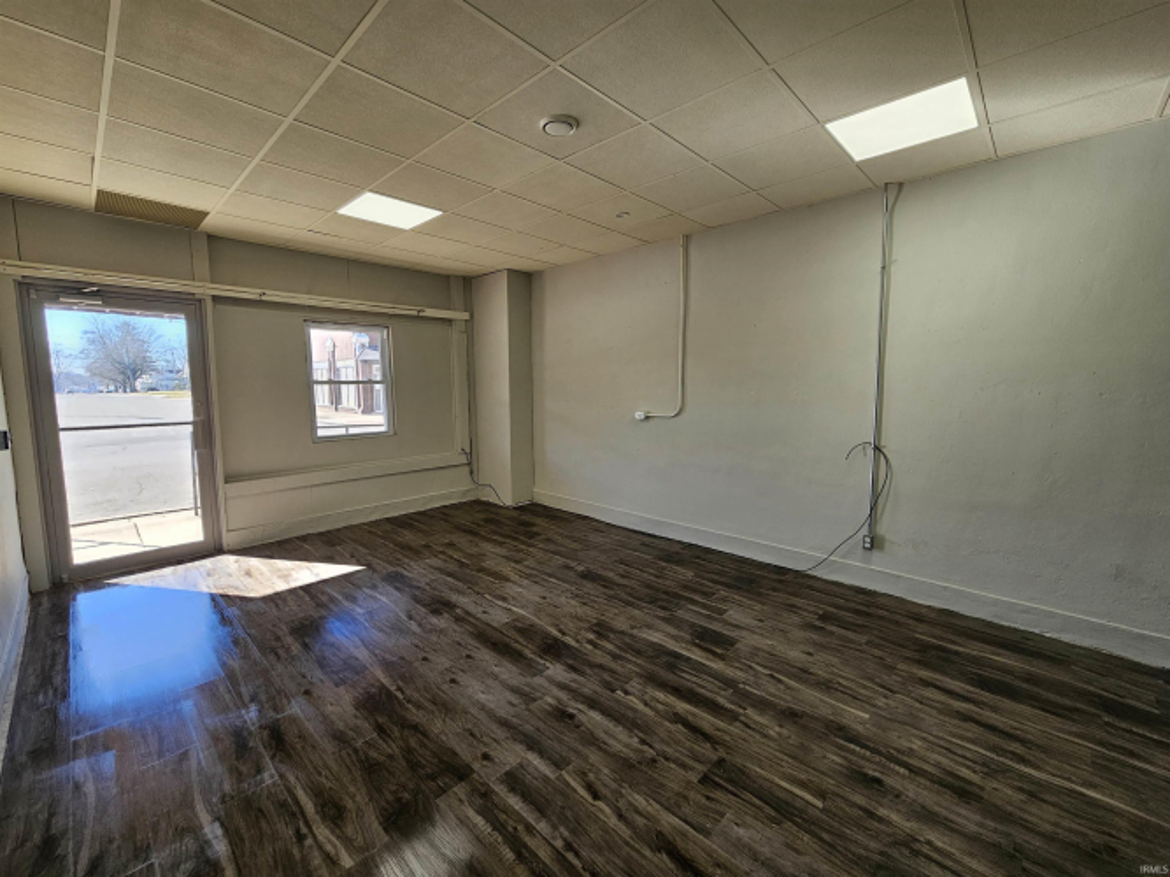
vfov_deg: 89.9
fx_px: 439
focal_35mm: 13
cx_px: 585
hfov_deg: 106.2
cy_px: 438
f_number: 2.2
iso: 64
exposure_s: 1/120
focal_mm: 2.2
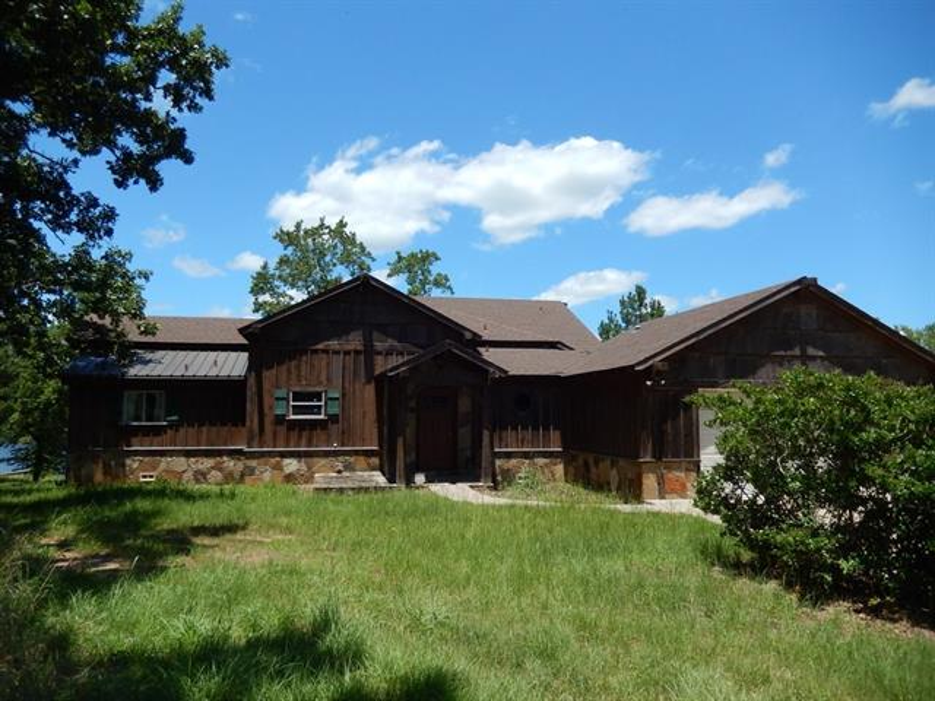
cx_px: 468
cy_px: 350
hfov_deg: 69.4
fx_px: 675
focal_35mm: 25
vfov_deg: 54.9
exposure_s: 1/1500
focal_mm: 4.5
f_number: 3.4
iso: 125
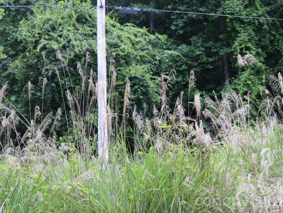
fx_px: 732
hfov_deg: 21.9
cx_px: 129
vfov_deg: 16.5
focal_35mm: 90
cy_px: 106
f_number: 5.6
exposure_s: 1/125
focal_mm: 55
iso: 400
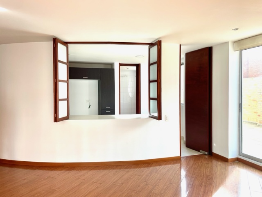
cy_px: 98
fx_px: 197
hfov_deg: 67.3
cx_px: 131
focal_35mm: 26
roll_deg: +0.8
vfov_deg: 53.1
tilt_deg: -1.5
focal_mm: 4.2
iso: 32
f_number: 1.6
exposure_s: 1/219
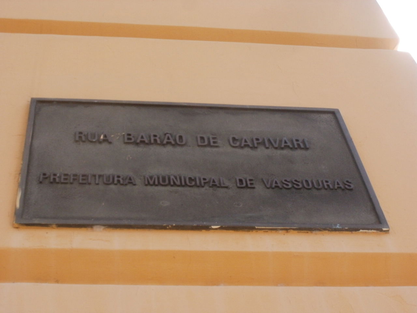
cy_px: 156
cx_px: 208
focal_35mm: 64
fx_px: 771
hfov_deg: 30.3
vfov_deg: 22.9
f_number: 7.3
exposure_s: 1/125
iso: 200
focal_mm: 11.2
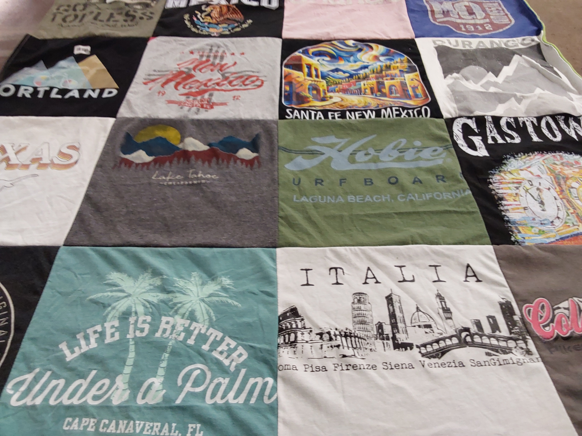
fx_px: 471
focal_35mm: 28
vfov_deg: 49.7
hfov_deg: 63.4
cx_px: 291
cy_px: 218
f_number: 1.9
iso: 100
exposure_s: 1/50
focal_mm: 2.91
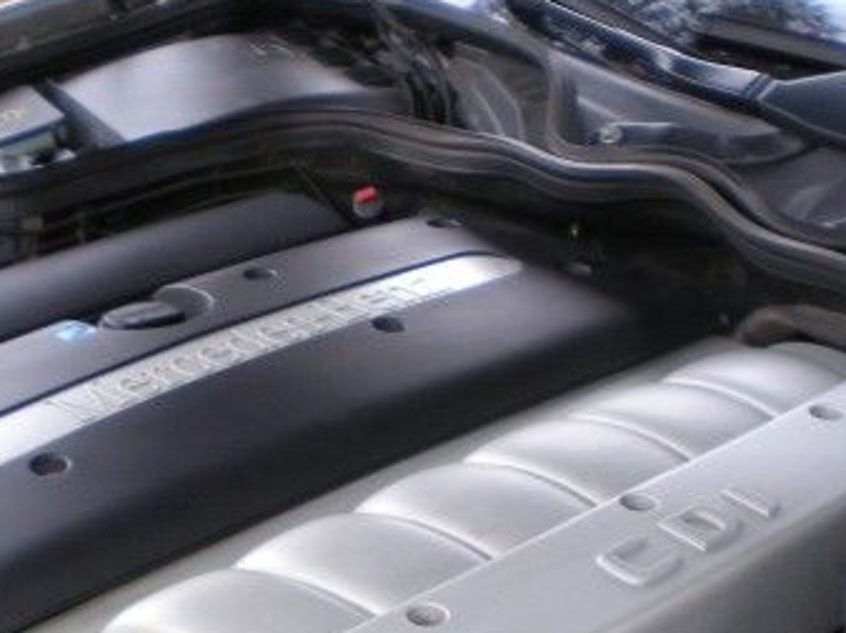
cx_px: 348
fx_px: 2198
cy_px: 440
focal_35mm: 90
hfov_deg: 21.8
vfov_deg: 16.3
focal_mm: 6.3
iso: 108
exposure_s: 1/61.6
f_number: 3.1
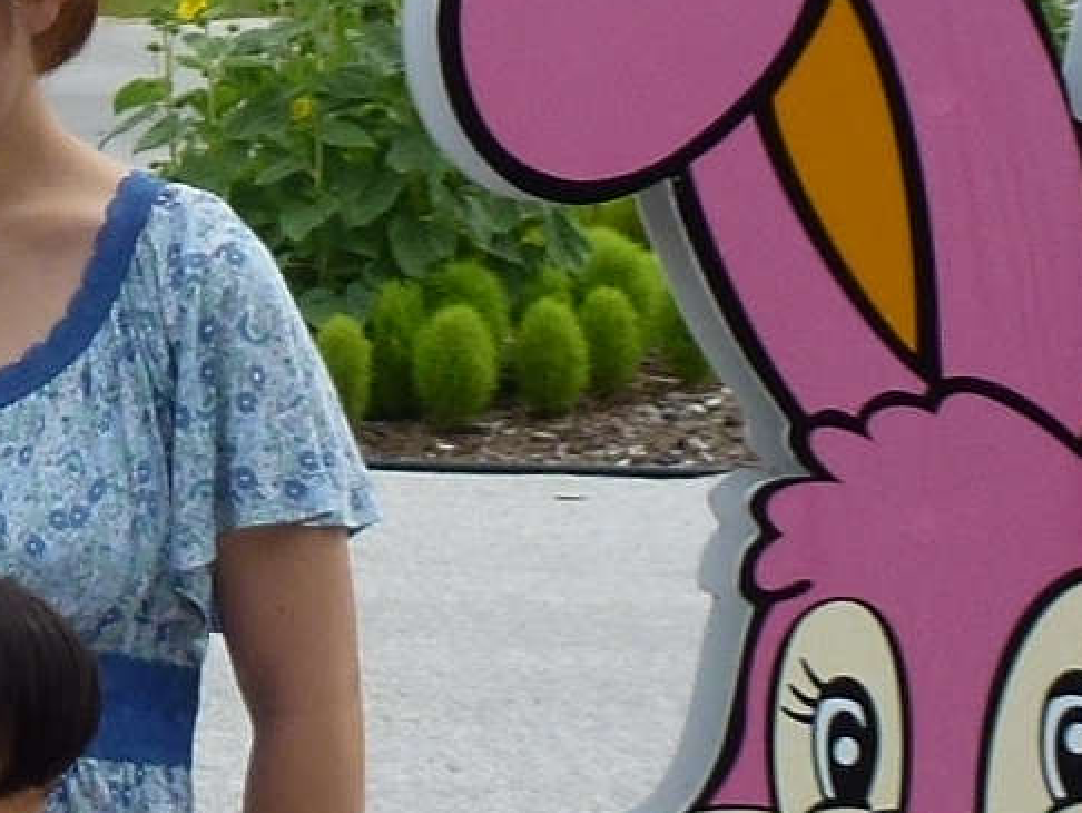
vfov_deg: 7.4
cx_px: -1184
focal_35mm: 200
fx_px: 6255
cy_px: 508
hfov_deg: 9.2
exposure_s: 1/640
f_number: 3.8
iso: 100
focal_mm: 6.8
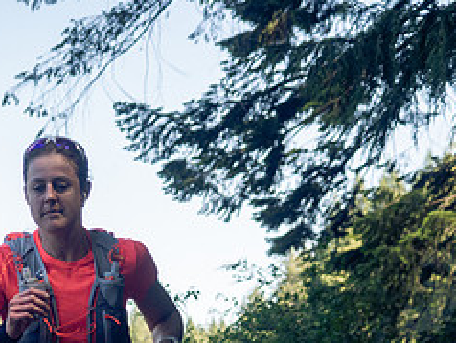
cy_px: 400
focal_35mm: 151
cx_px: 36
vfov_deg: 9.7
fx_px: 1991
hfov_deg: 12.9
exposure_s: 1/1250
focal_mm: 31
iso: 400
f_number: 2.8
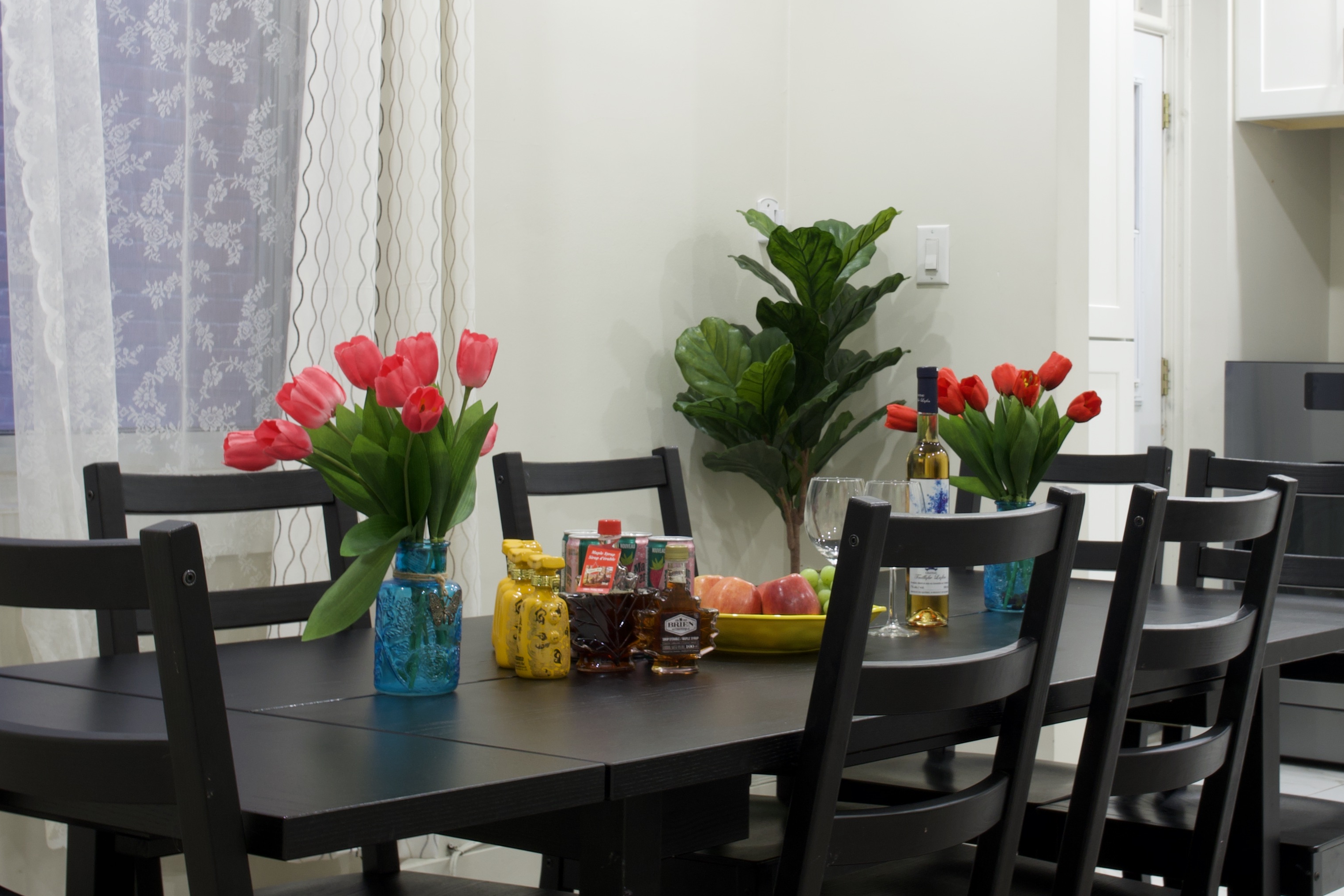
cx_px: 777
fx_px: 2277
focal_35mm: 61
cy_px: 265
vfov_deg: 22.1
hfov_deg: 32.8
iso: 100
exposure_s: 1
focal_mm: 20
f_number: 8
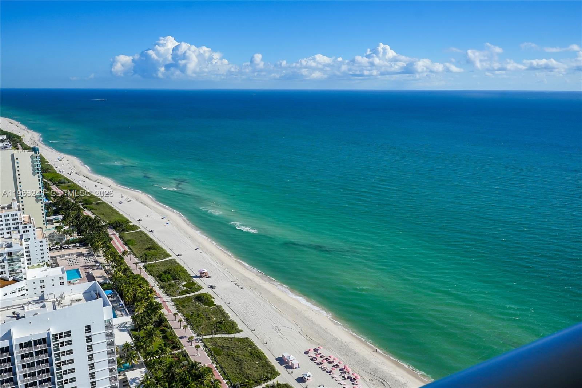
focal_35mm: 30
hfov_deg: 61.9
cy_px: 194
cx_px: 291
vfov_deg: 43.6
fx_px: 485
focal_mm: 20
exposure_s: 1/1600
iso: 250
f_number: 10
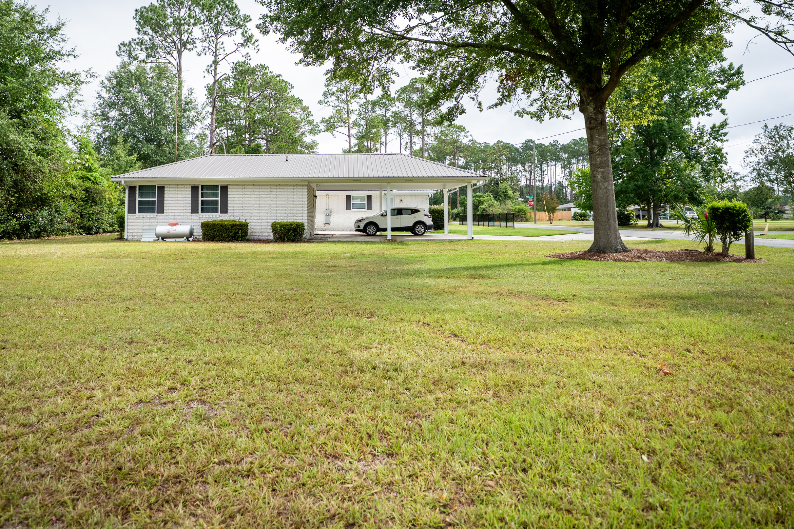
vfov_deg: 58.5
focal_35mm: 21
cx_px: 351
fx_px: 463
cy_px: 189
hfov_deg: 80.9
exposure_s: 1/8000
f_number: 2.8
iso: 100
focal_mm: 16
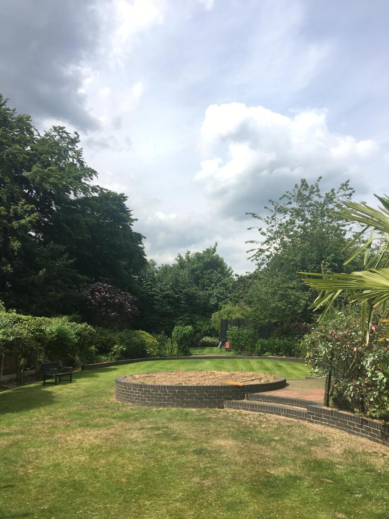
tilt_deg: +11.1
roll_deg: +0.2
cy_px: 260
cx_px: 194
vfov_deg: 61.7
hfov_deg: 48.2
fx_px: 435
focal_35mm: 29
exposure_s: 1/1054
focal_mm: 4.15
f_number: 2.2
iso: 25
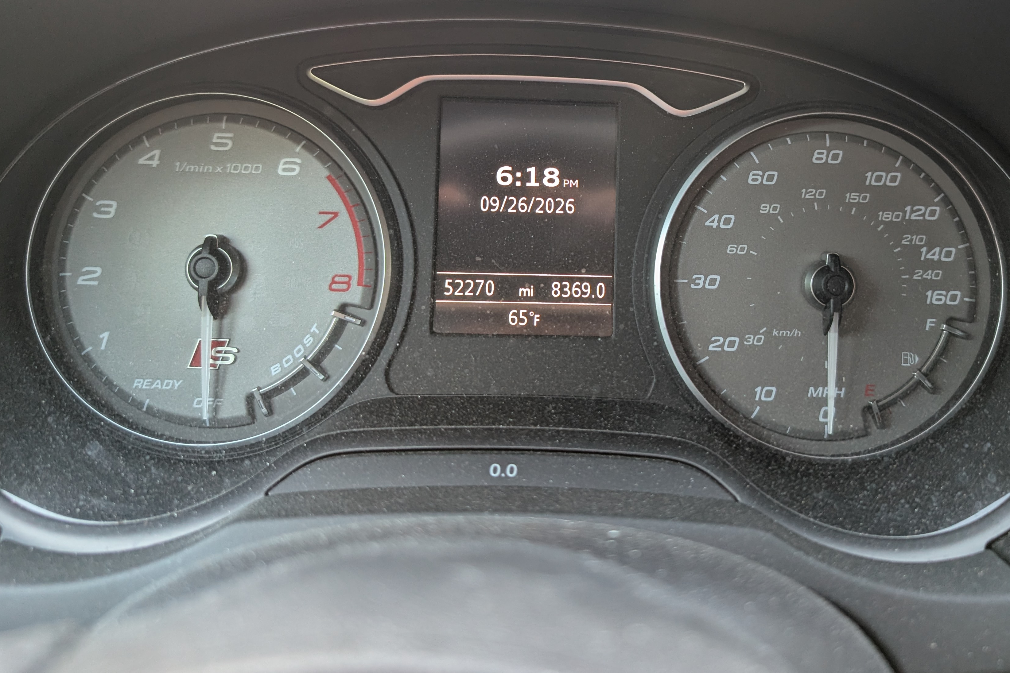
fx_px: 870
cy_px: 219
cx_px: 596
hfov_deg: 59.9
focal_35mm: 31
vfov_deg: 41.7
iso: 549
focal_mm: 6.9
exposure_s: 1/100
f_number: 1.68
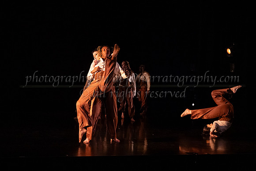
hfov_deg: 33.1
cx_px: 103
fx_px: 430
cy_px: 85
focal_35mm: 60
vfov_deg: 22.5
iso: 4000
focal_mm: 50
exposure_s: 1/400
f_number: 4
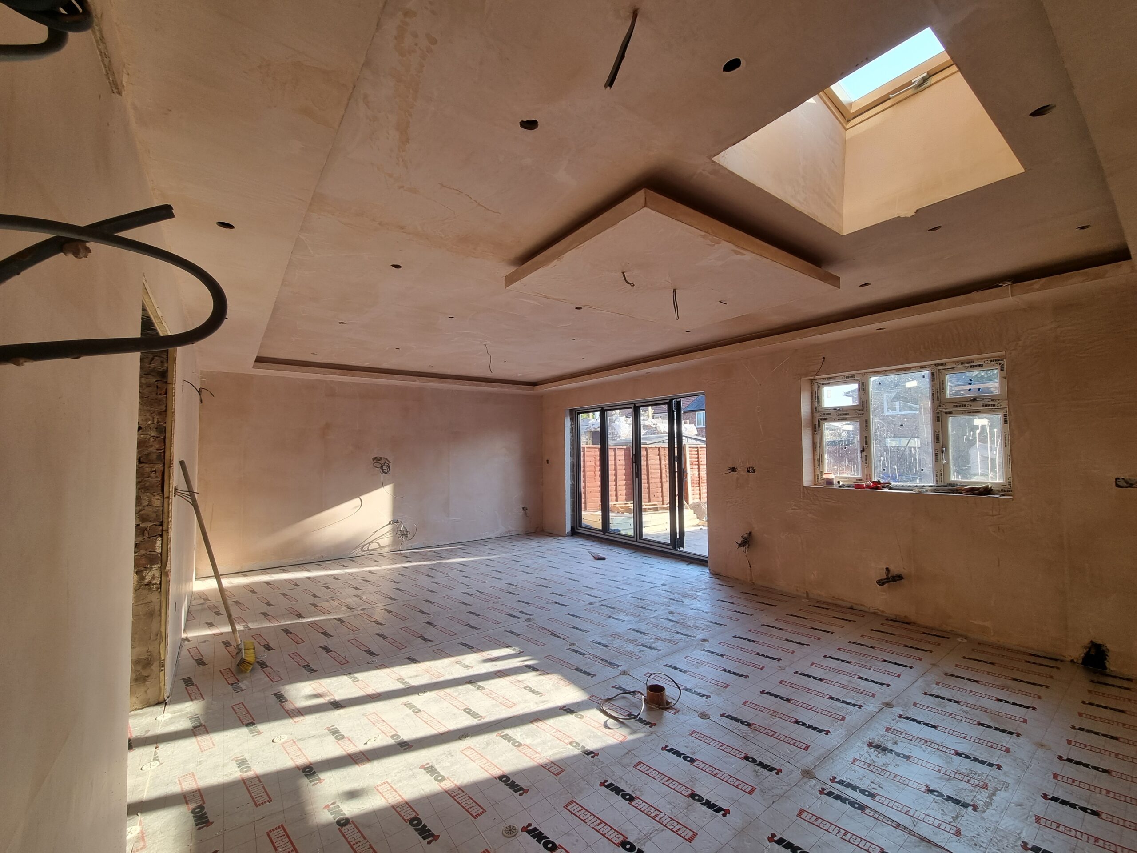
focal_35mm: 13
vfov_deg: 89.9
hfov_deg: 106.2
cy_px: 426
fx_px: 427
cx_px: 568
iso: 50
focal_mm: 2.2
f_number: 2.2
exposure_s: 1/220
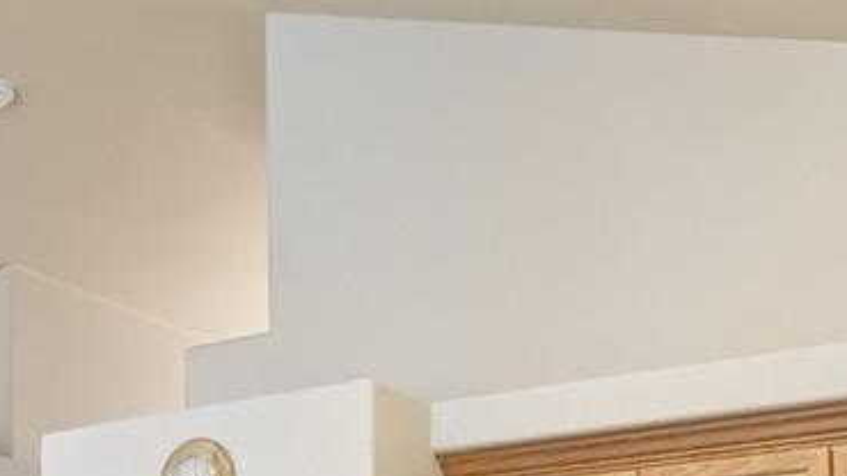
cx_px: 64
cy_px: 851
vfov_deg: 15.3
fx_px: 1527
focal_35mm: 68
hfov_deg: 29.5
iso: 400
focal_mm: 10
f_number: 8
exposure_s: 1/8
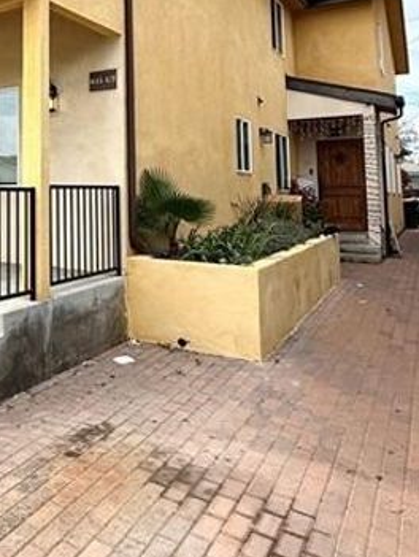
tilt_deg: +4.9
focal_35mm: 34
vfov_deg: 52.0
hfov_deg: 35.9
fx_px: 548
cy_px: 153
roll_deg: -0.6
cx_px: -38
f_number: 2.2
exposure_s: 1/901
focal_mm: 2.22
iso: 50
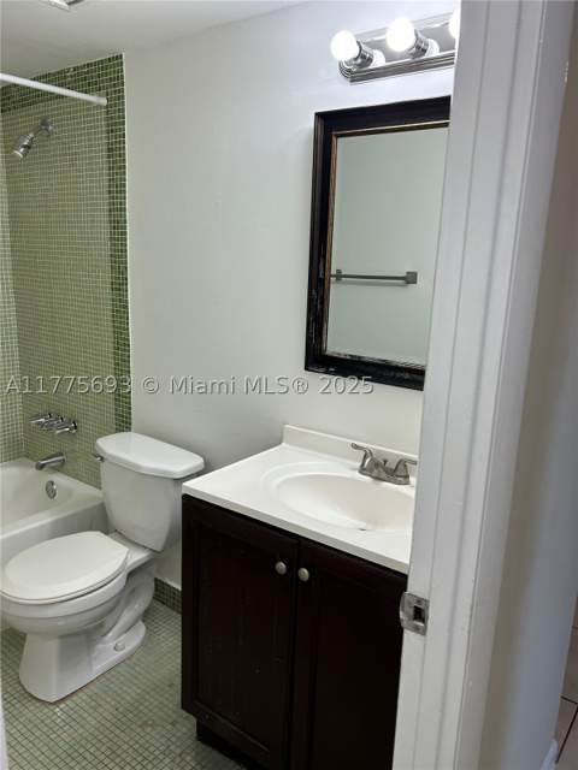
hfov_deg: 53.1
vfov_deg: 67.3
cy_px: 385
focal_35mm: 26
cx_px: 289
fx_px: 579
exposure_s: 1/120
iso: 32
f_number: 1.5
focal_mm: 5.7
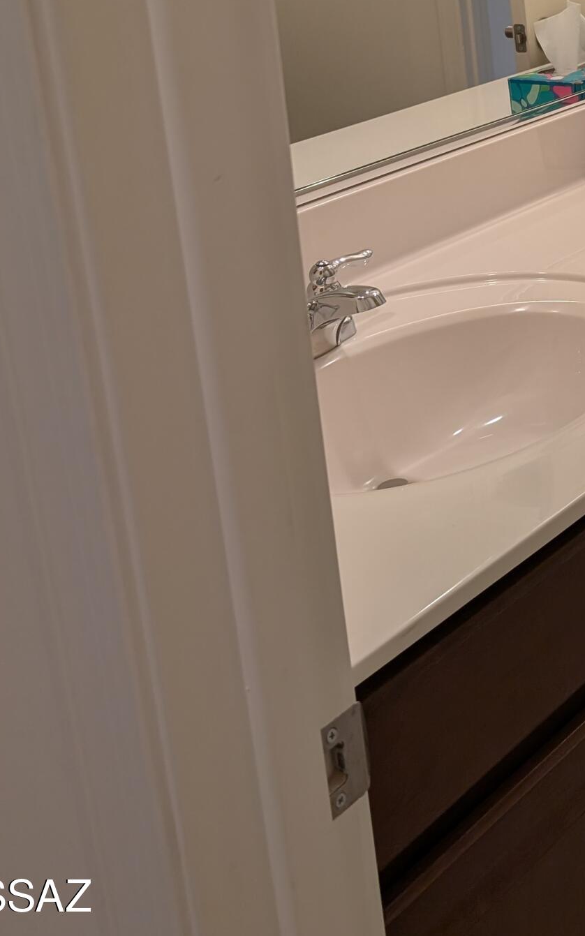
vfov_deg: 34.5
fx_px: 1454
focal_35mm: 57
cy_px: 180
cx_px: 818
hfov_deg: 20.3
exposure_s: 1/120
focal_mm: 6.9
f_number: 1.68
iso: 56
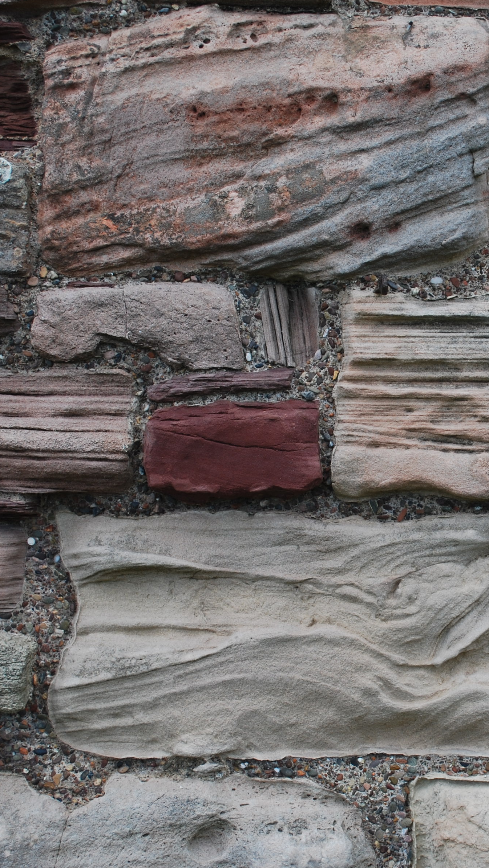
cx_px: 461
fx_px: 1702
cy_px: 454
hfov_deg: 16.1
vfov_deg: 28.6
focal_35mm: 74
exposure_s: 1/160
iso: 100
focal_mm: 29
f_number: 6.3
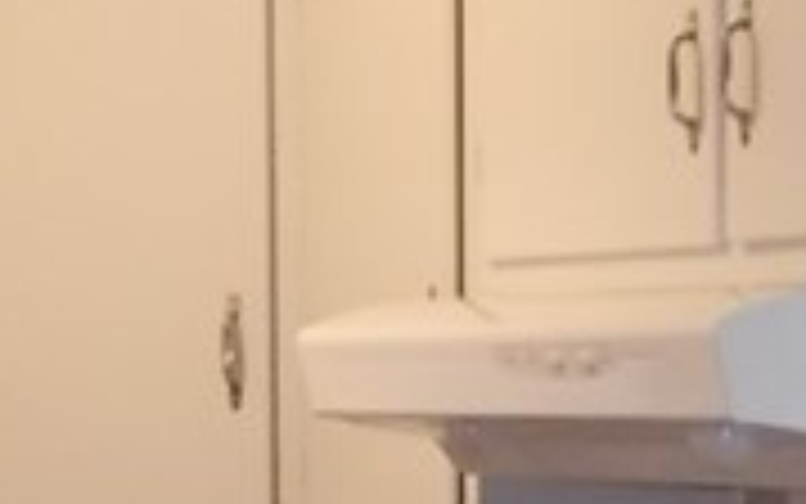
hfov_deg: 11.9
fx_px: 3867
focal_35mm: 176
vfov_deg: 7.3
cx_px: 594
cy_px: 904
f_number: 3.3
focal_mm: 4.1
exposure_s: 1/25
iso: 160
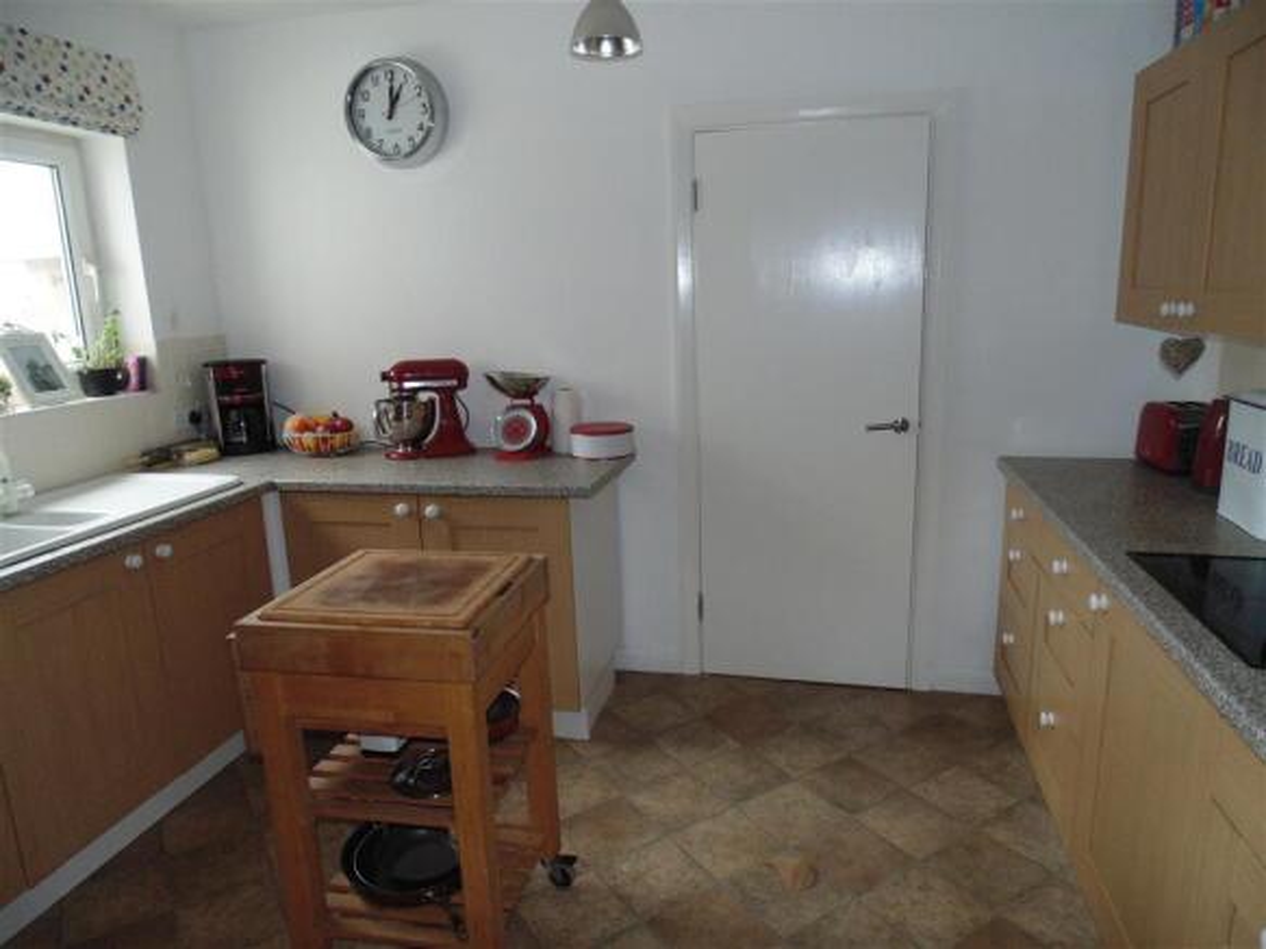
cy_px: 474
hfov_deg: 76.4
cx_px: 633
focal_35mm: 22
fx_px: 804
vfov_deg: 61.1
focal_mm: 4
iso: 200
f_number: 3.1
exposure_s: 1/30
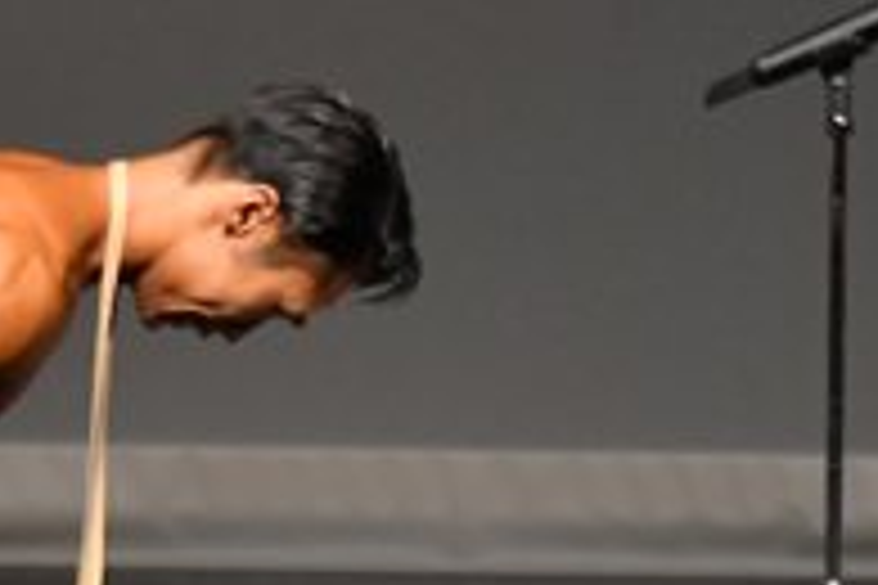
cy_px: 508
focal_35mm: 1195
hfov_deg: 1.7
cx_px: 295
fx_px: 29142
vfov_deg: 1.2
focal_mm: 200
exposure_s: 1/400
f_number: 5.6
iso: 2500
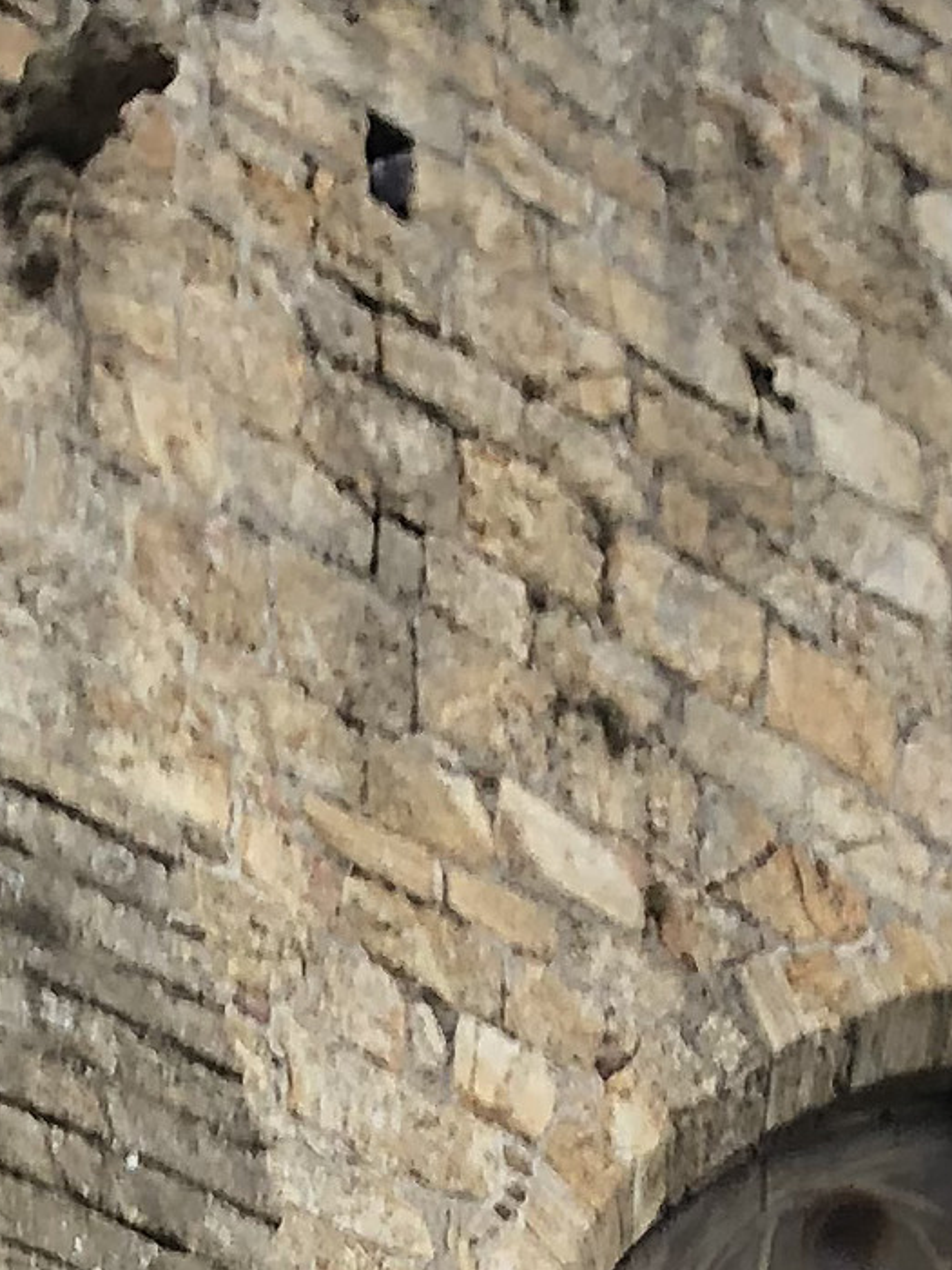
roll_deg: +0.9
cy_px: 2974
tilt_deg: +16.8
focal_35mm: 160
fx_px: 5867
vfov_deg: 10.7
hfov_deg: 9.2
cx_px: 1112
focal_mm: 4
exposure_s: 1/810
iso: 20
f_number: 1.8
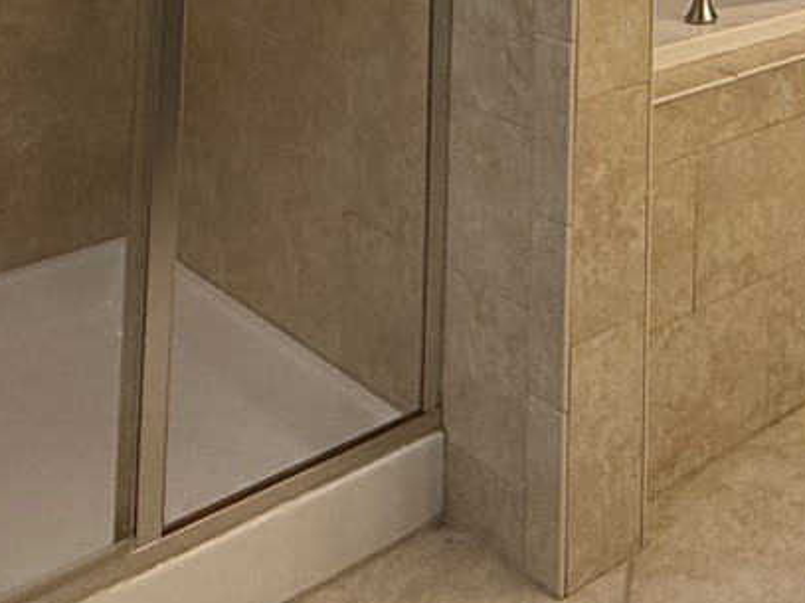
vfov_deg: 21.4
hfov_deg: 30.5
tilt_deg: +2.8
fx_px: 1279
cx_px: 928
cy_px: -348
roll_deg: -1.5
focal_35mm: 55
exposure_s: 1/120
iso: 160
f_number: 2.2
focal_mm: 2.22
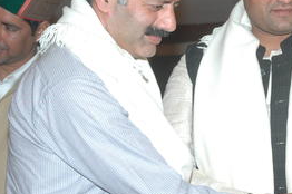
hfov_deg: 17.0
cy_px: 111
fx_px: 973
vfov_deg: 11.4
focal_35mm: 120
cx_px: 195
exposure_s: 1/60
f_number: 4.2
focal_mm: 35
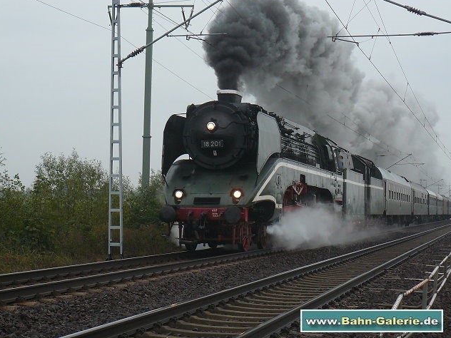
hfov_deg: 24.4
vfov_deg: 18.4
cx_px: 226
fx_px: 1042
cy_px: 168
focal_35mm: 80
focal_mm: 13.1
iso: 200
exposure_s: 1/400
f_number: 3.2
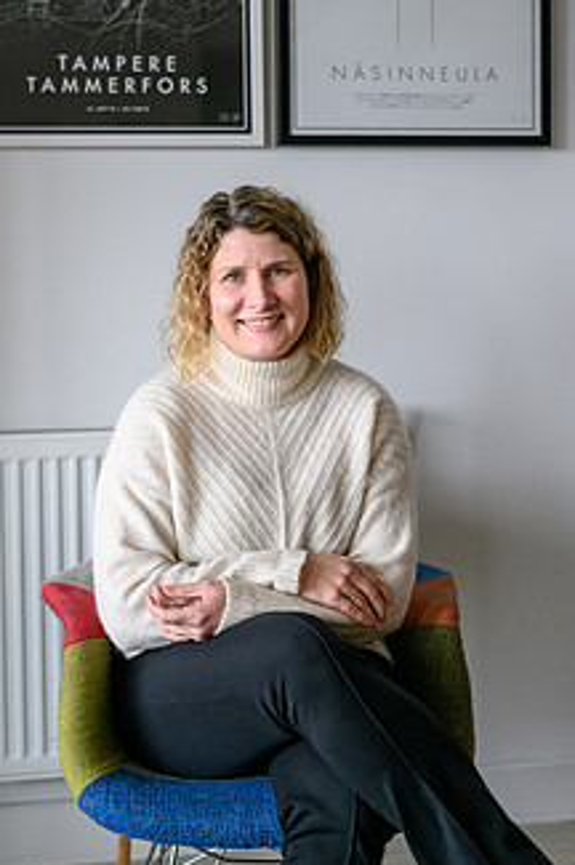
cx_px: 272
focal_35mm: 61
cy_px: 301
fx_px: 1464
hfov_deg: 22.2
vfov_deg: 32.7
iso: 4000
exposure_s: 1/250
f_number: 2.2
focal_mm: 44
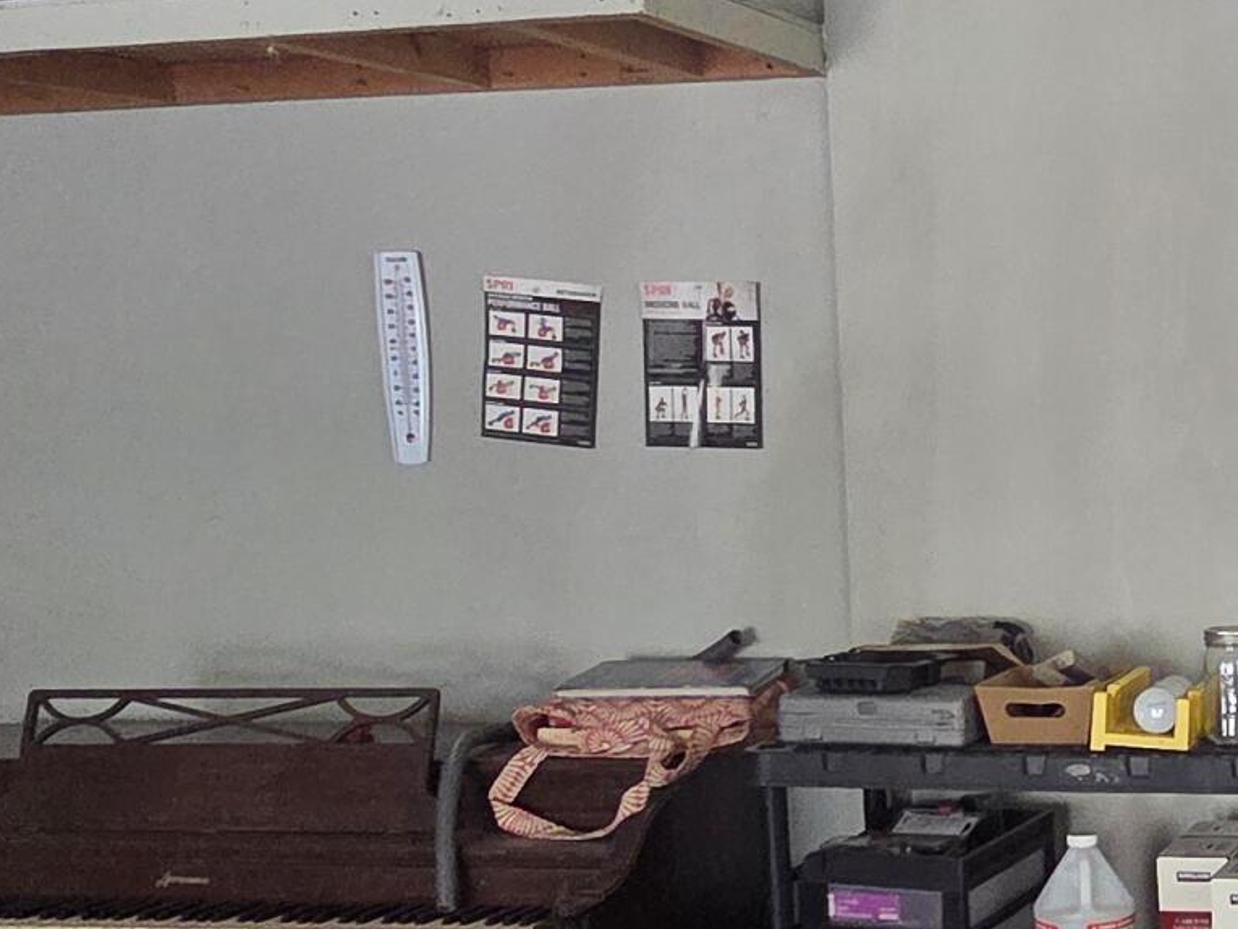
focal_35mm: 51
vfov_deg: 28.3
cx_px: 1295
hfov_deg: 33.6
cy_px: 651
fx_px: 1824
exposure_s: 1/120
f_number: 2.2
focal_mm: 2.2
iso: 160
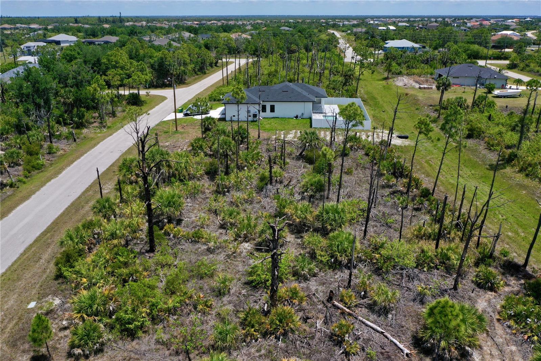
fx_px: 421
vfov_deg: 46.4
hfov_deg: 65.5
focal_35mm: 28
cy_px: 180
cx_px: 270
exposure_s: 1/640
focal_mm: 10.26
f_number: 6.3
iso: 100
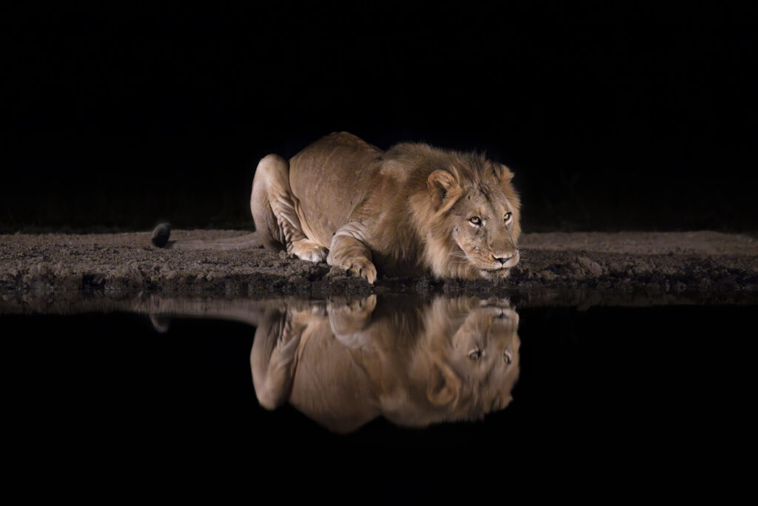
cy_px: 253
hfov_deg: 11.4
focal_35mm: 180
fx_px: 3790
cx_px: 379
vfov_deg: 7.6
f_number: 2.8
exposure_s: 1/200
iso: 16000
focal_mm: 180
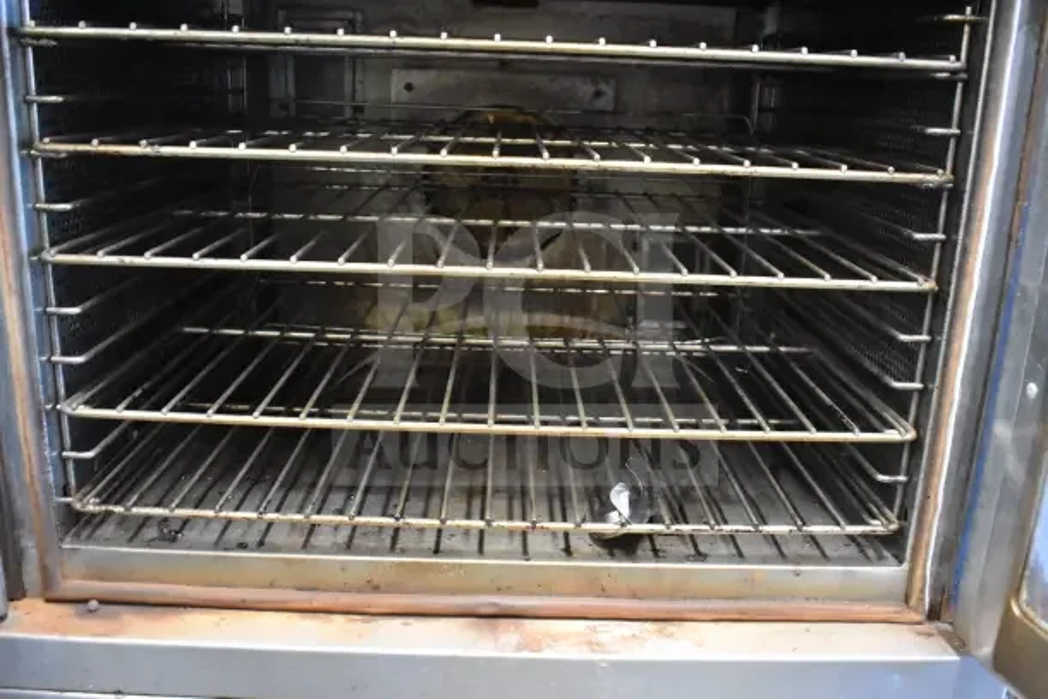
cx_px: 524
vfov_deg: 40.0
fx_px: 961
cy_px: 350
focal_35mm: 33
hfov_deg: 57.2
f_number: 3.8
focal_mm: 22
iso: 9000
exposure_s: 1/30
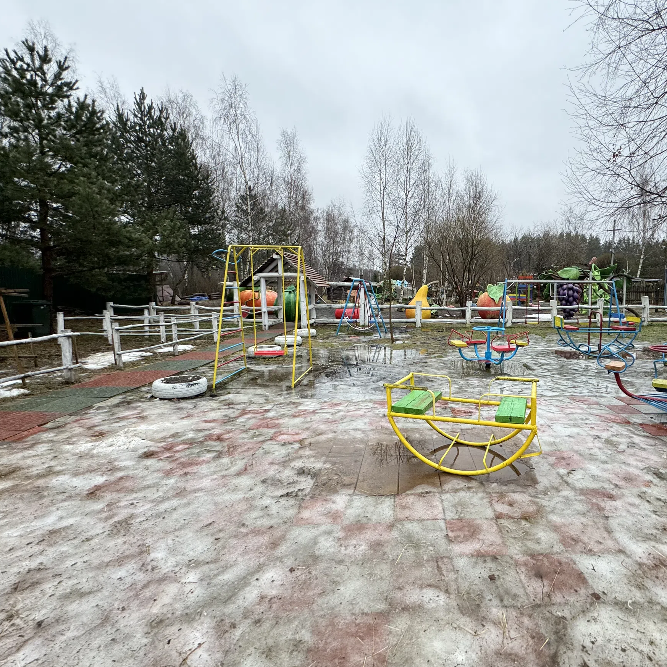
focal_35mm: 17
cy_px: 329
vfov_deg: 84.0
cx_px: 416
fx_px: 371
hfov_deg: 82.4
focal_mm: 2.22
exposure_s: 1/99
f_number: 2.2
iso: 100
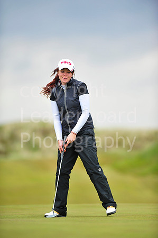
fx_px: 1979
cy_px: 119
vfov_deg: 6.9
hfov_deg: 4.6
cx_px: 79
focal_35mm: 300
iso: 800
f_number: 4.5
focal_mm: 300
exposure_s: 1/3200
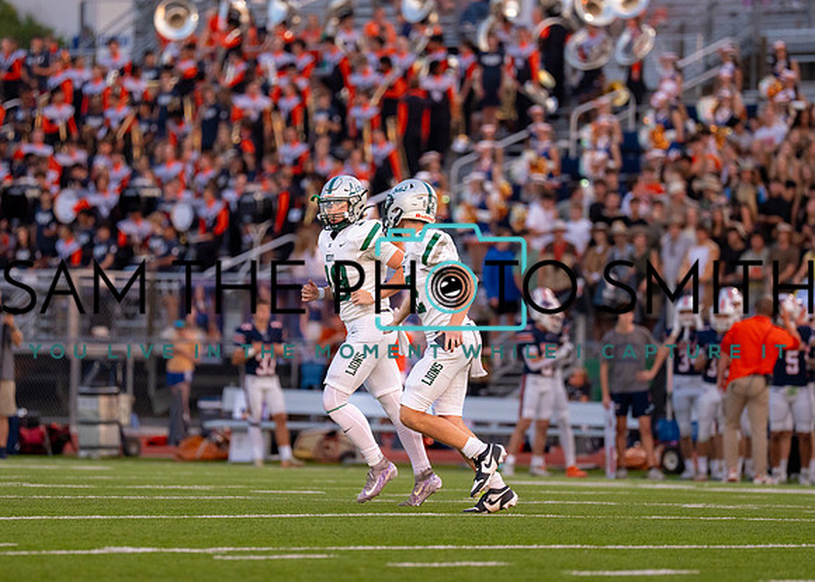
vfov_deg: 4.5
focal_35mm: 322
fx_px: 7458
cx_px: 398
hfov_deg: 6.3
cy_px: 296
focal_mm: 200
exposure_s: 1/2000
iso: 1250
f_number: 2.8
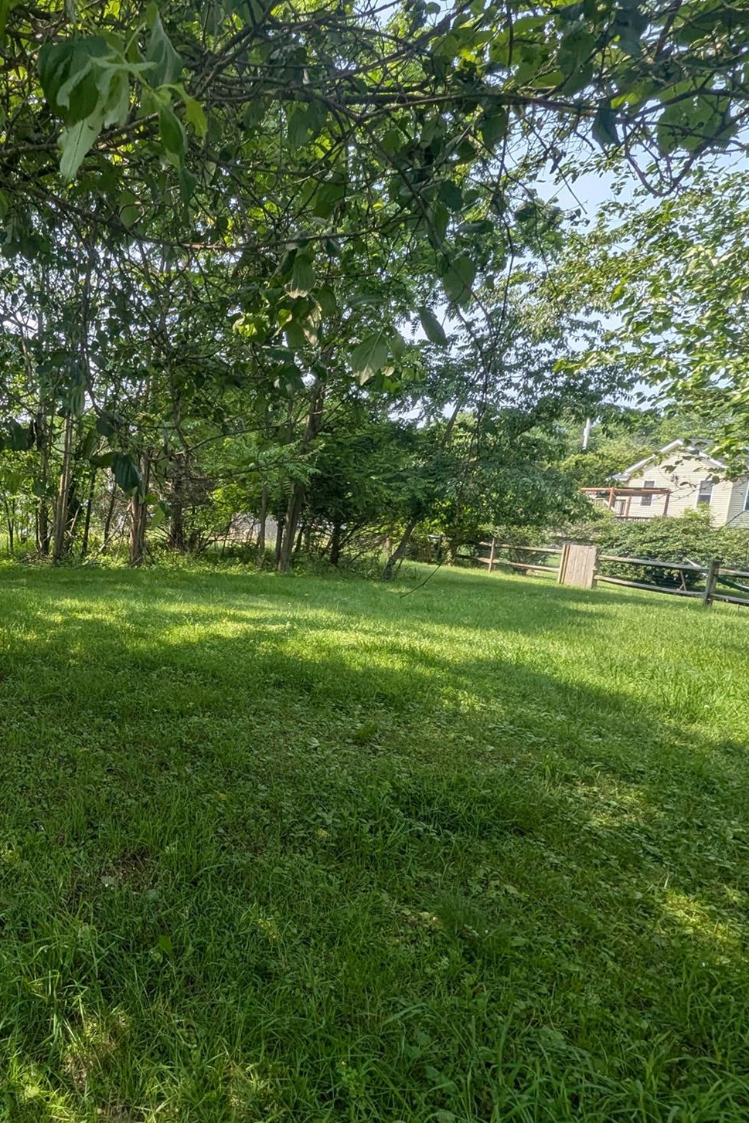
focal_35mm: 19
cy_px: 578
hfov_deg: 53.1
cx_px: 25
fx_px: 593
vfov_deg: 86.9
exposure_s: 1/553
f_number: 2.2
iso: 42
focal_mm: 1.95
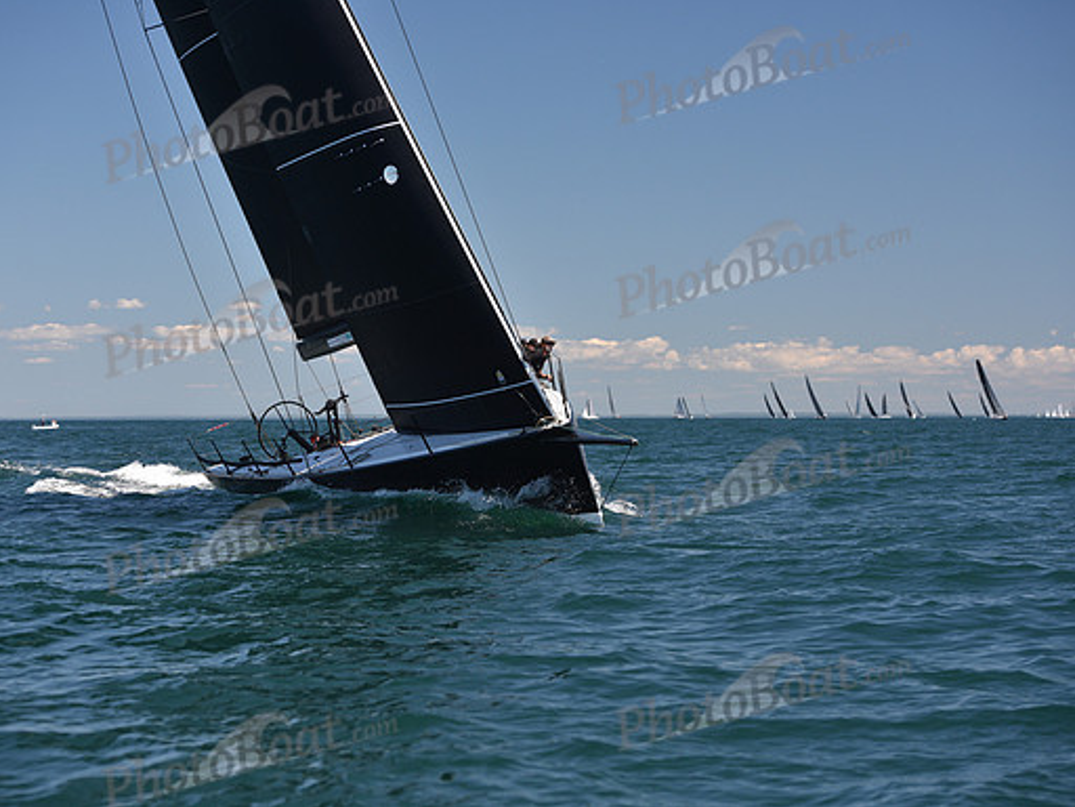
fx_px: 3043
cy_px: 402
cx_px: 508
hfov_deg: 20.0
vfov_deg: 15.1
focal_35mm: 98
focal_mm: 90
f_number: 4.5
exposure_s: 1/800
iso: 250
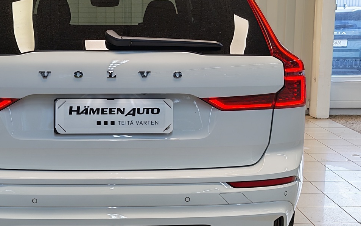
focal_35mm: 56
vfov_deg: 23.1
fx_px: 551
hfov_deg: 35.8
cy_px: 106
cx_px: 112
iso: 50
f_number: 1.6
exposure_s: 1/100
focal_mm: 5.4
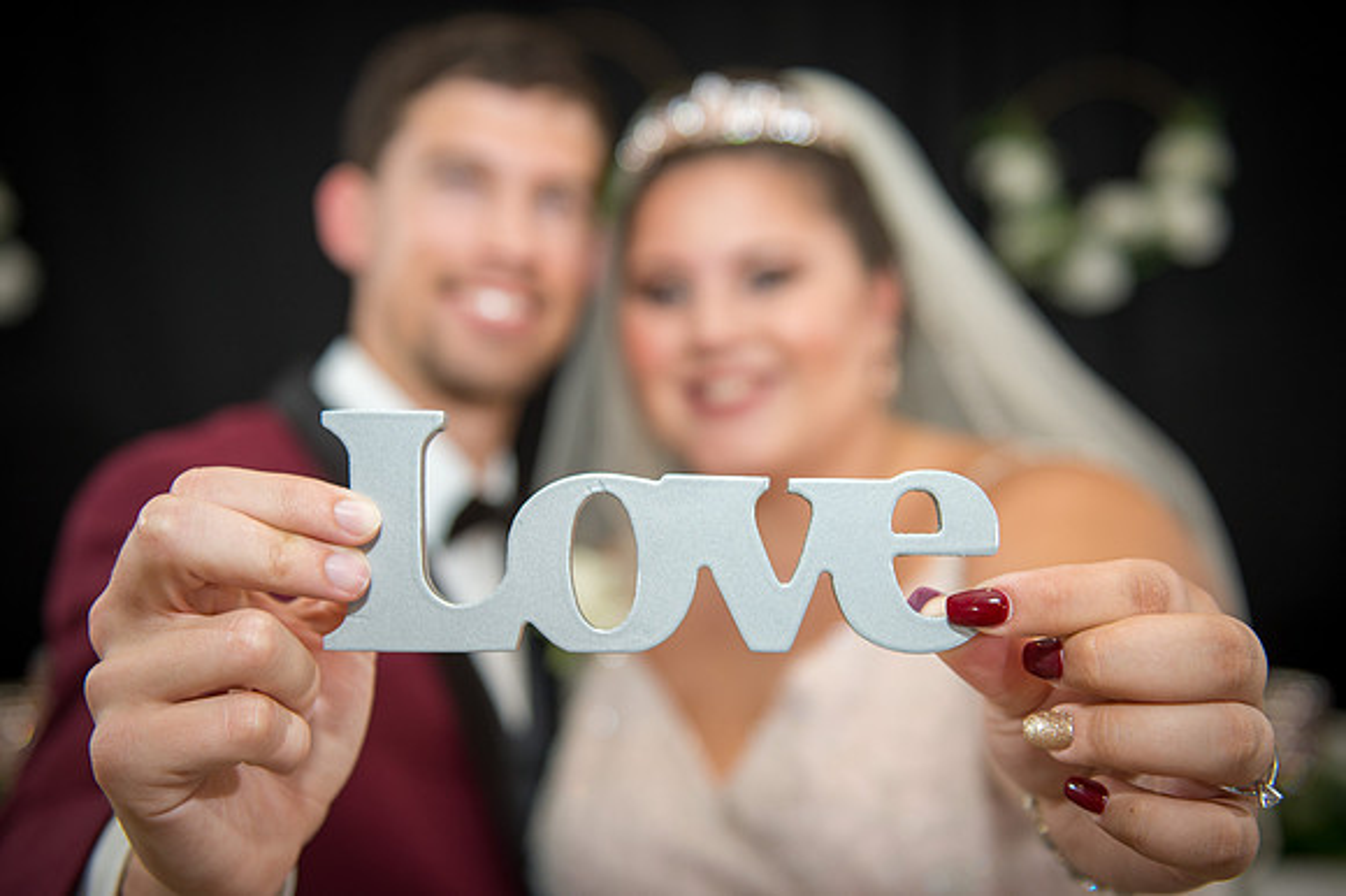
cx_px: 684
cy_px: 500
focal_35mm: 50
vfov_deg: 26.8
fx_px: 1875
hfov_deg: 39.5
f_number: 2.8
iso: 400
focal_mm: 45
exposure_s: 1/125
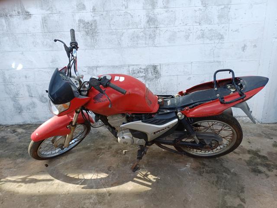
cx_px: 138
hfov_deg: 69.4
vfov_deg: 54.9
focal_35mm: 25
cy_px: 104
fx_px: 200
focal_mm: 4.65
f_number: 1.8
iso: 50
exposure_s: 1/292
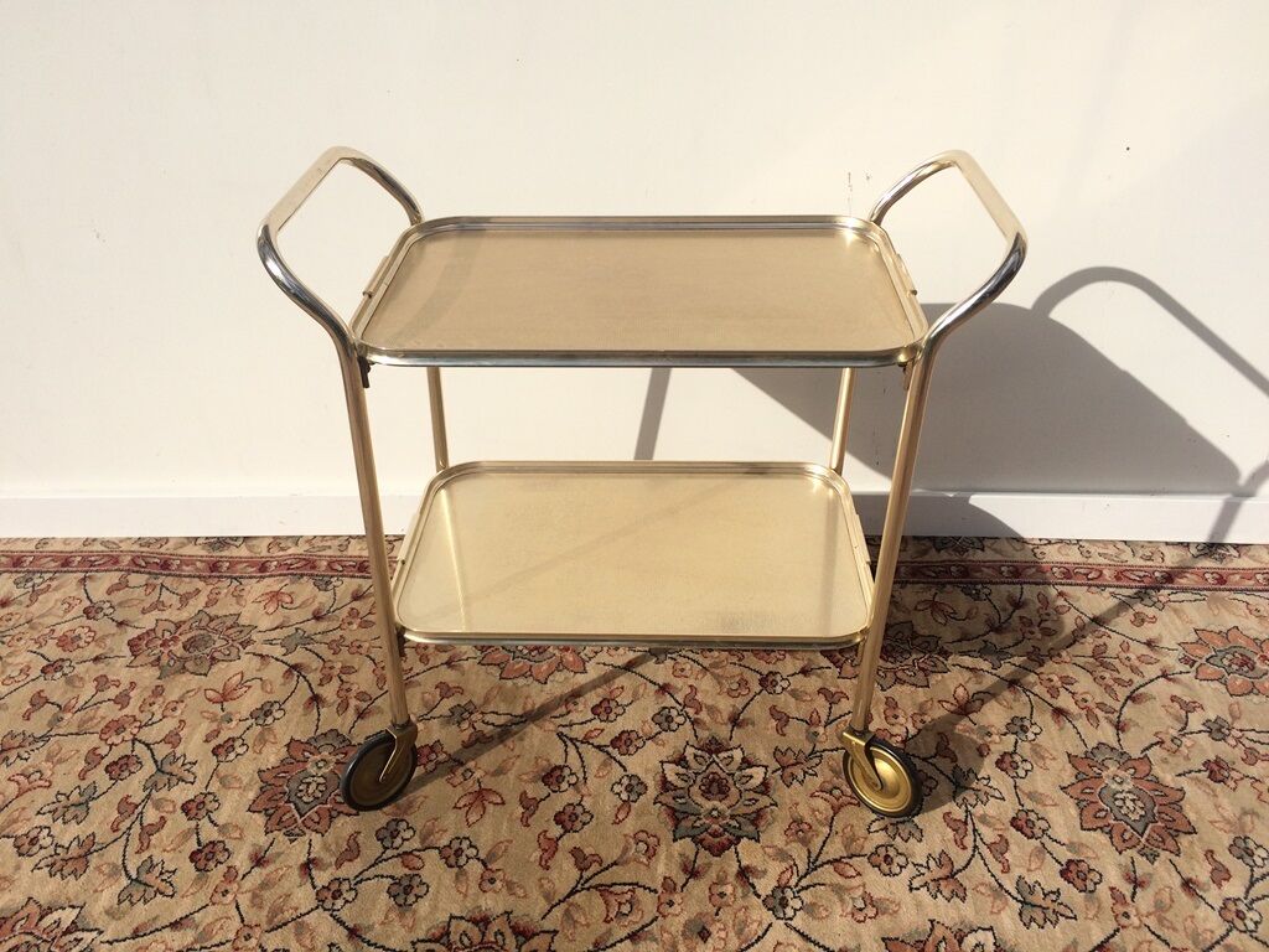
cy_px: 476
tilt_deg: -34.4
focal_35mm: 29
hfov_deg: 61.7
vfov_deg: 48.2
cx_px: 634
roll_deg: -1.0
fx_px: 1063
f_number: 2.2
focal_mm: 4.15
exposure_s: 1/4115
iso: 32
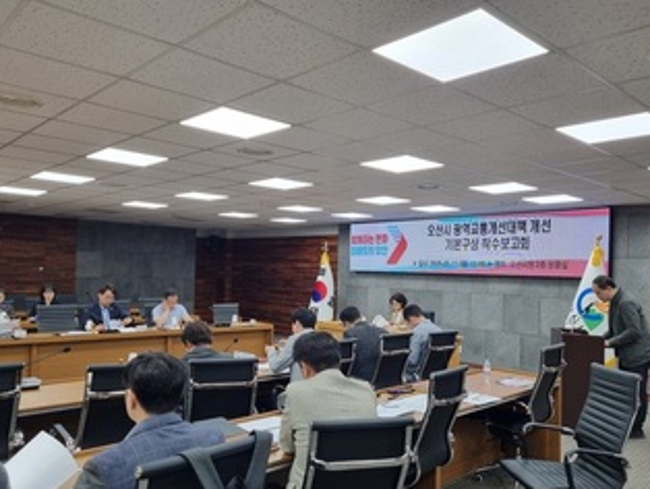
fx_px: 545
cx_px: 329
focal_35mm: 29
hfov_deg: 61.6
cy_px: 268
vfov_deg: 48.2
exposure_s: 1/120
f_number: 1.8
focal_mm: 5.4
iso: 100
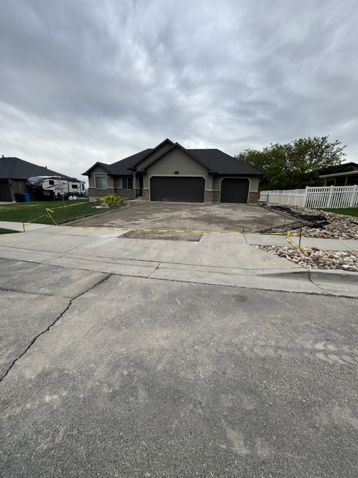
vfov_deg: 102.1
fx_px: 193
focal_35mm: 14
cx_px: 179
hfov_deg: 85.7
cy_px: 239
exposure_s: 1/351
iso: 40
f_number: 2.2
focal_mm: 2.22
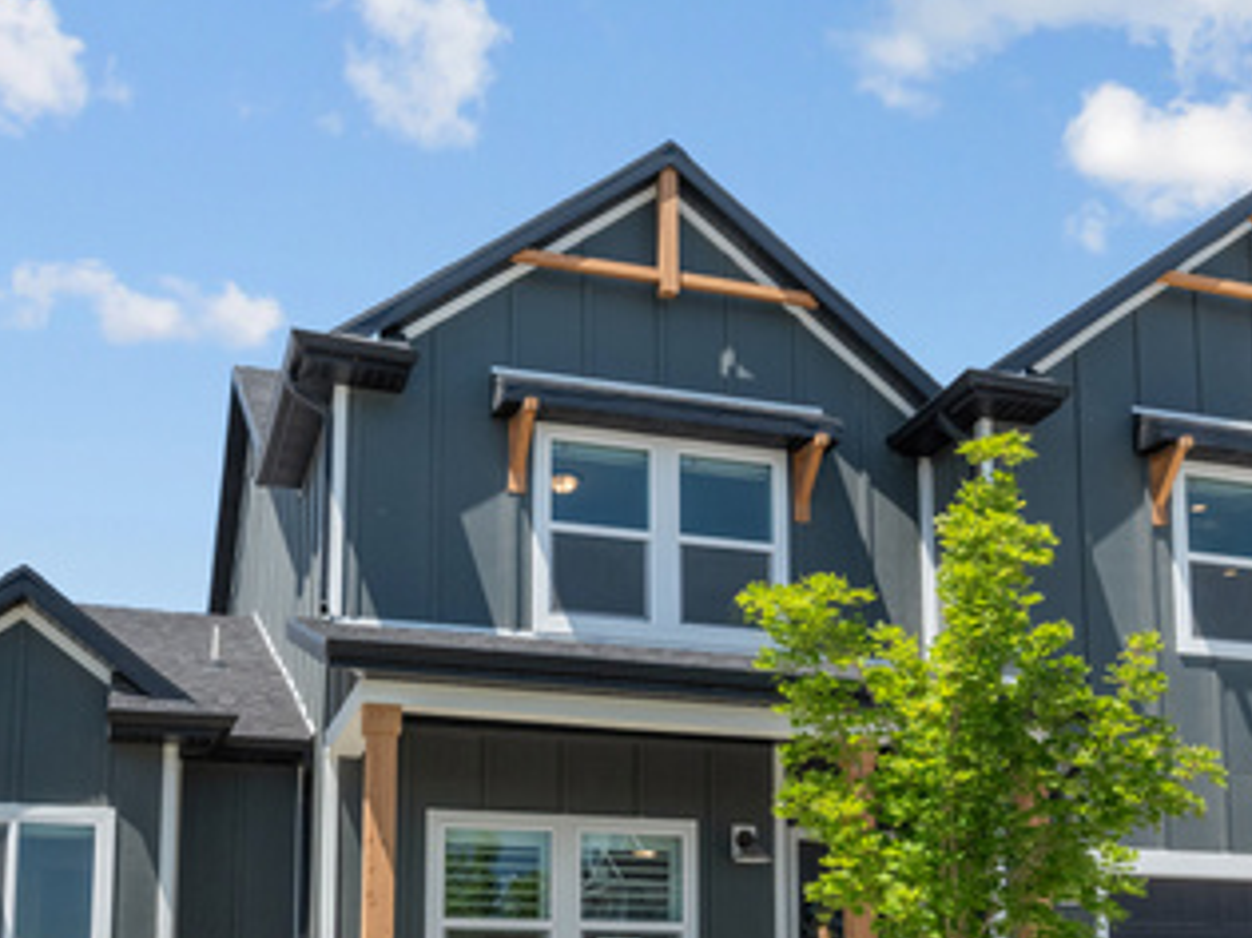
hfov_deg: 41.2
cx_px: 711
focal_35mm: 46
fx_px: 1662
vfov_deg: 30.3
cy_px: 829
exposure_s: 1/250
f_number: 8
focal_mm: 23.5
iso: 1600
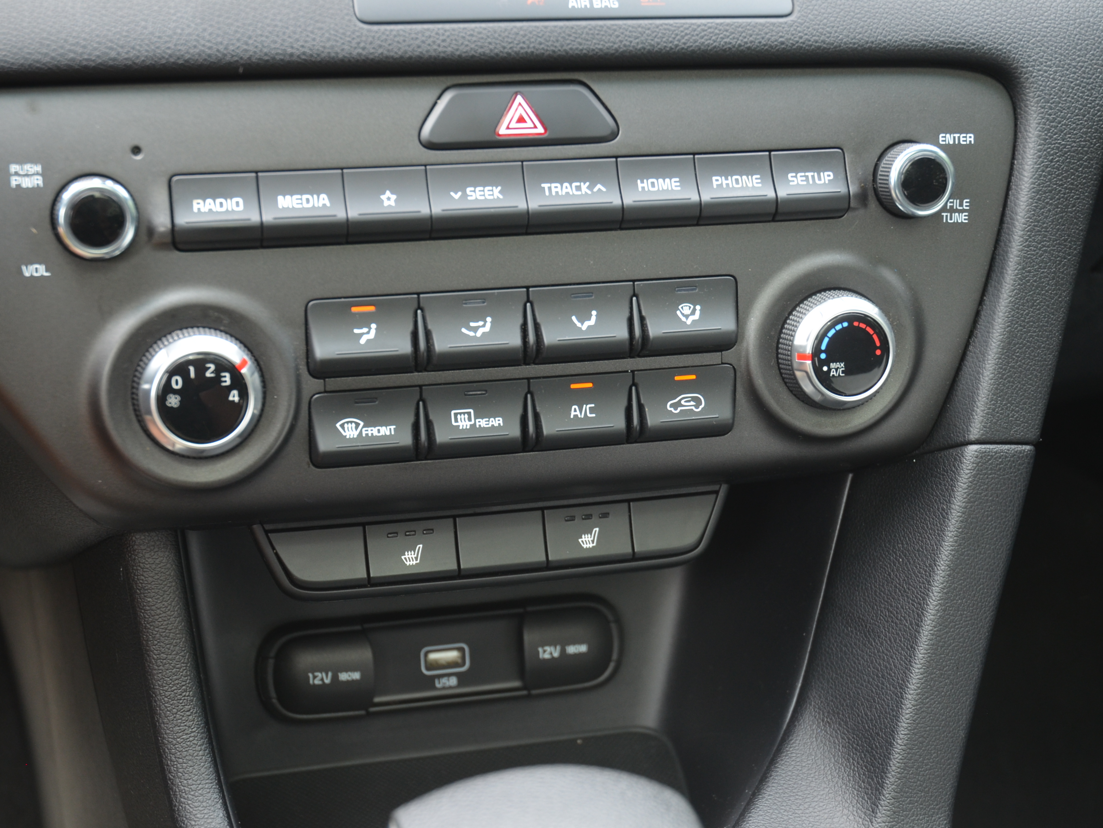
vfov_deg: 22.3
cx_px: 544
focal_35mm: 66
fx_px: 2103
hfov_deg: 29.4
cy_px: 414
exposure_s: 1/80
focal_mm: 40
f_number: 4.2
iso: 400
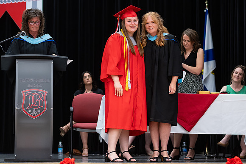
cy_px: 66
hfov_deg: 17.0
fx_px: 822
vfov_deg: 11.4
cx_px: 123
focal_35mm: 120
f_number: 2.8
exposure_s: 1/200
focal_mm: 85
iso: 1000
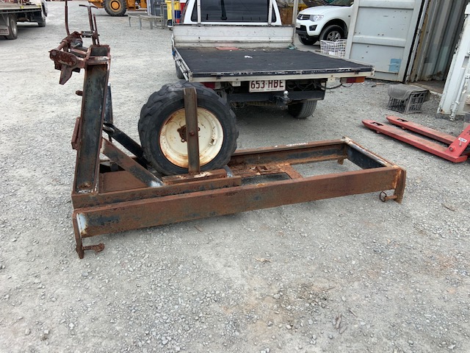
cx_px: 235
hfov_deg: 67.3
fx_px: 353
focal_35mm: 26
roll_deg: -0.2
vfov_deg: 53.1
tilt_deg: -26.9
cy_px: 176
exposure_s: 1/573
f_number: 1.8
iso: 25
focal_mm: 4.25
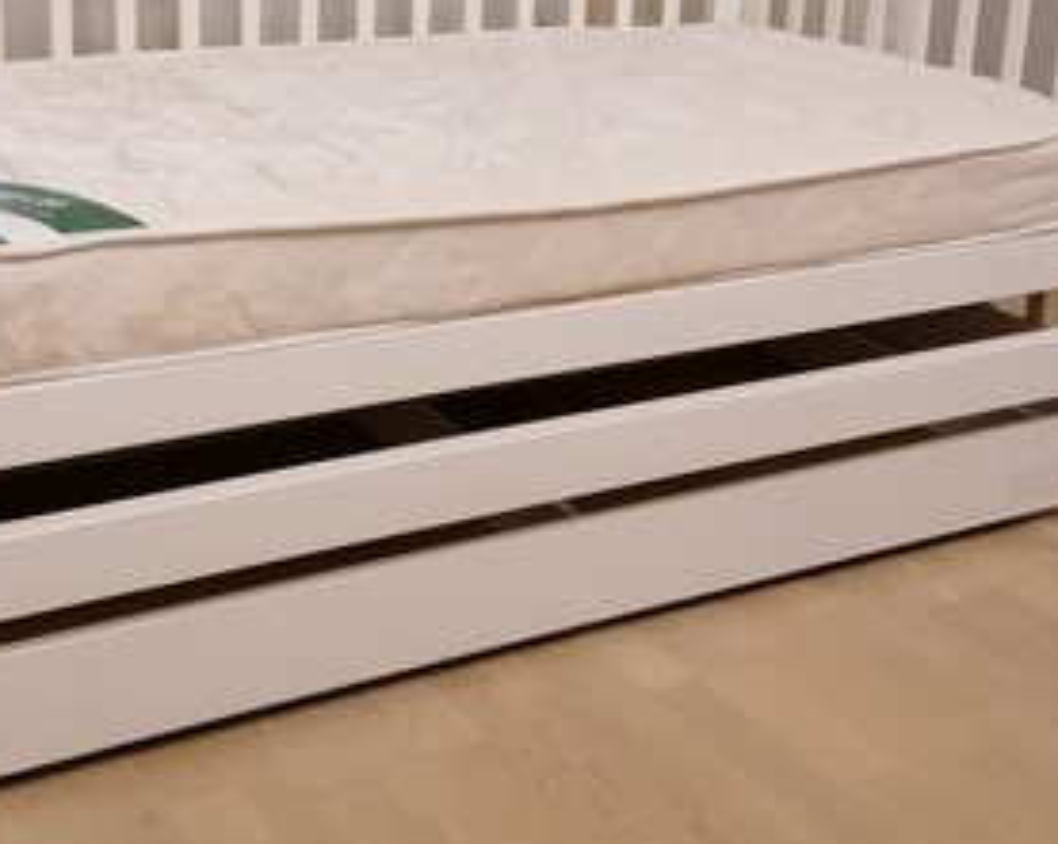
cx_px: 363
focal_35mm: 55
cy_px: 172
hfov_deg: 33.9
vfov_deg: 27.0
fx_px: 1720
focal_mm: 5.4
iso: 500
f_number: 1.8
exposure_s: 1/25
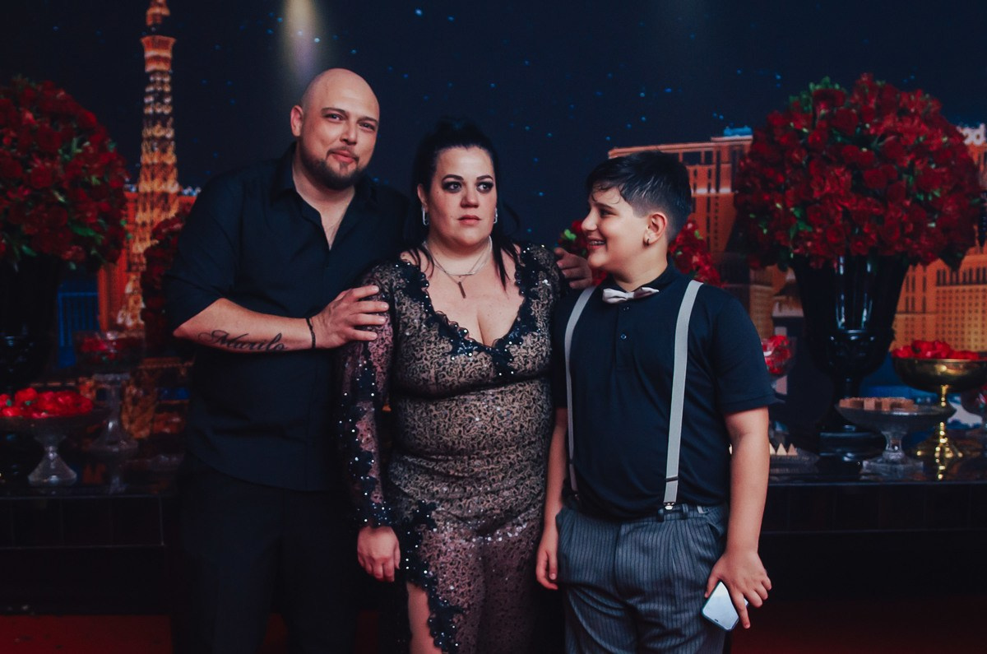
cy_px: 449
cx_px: 467
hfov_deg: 44.4
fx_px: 1210
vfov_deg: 30.0
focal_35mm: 44
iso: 500
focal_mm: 18
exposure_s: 1/250
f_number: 2
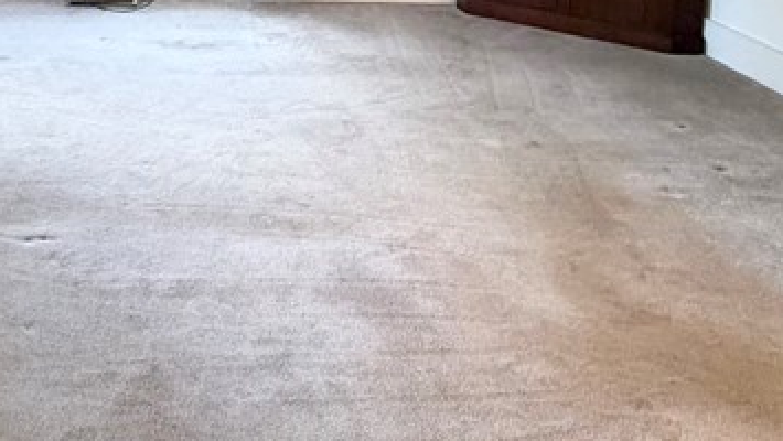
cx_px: 139
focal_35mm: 44
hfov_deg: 43.8
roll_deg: -0.2
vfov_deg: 24.0
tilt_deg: -7.3
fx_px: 914
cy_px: -123
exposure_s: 1/60
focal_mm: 2.22
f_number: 2.2
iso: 400
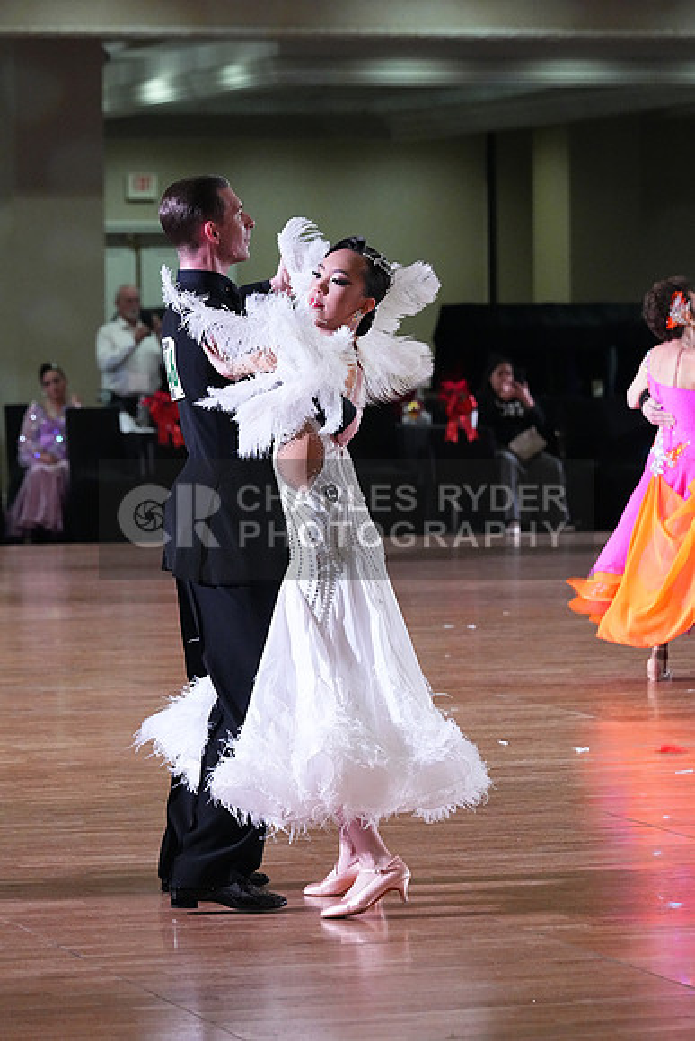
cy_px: 520
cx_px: 348
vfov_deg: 12.4
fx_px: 4804
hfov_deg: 8.3
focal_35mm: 166
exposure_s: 1/400
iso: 10000
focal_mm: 166
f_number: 6.3
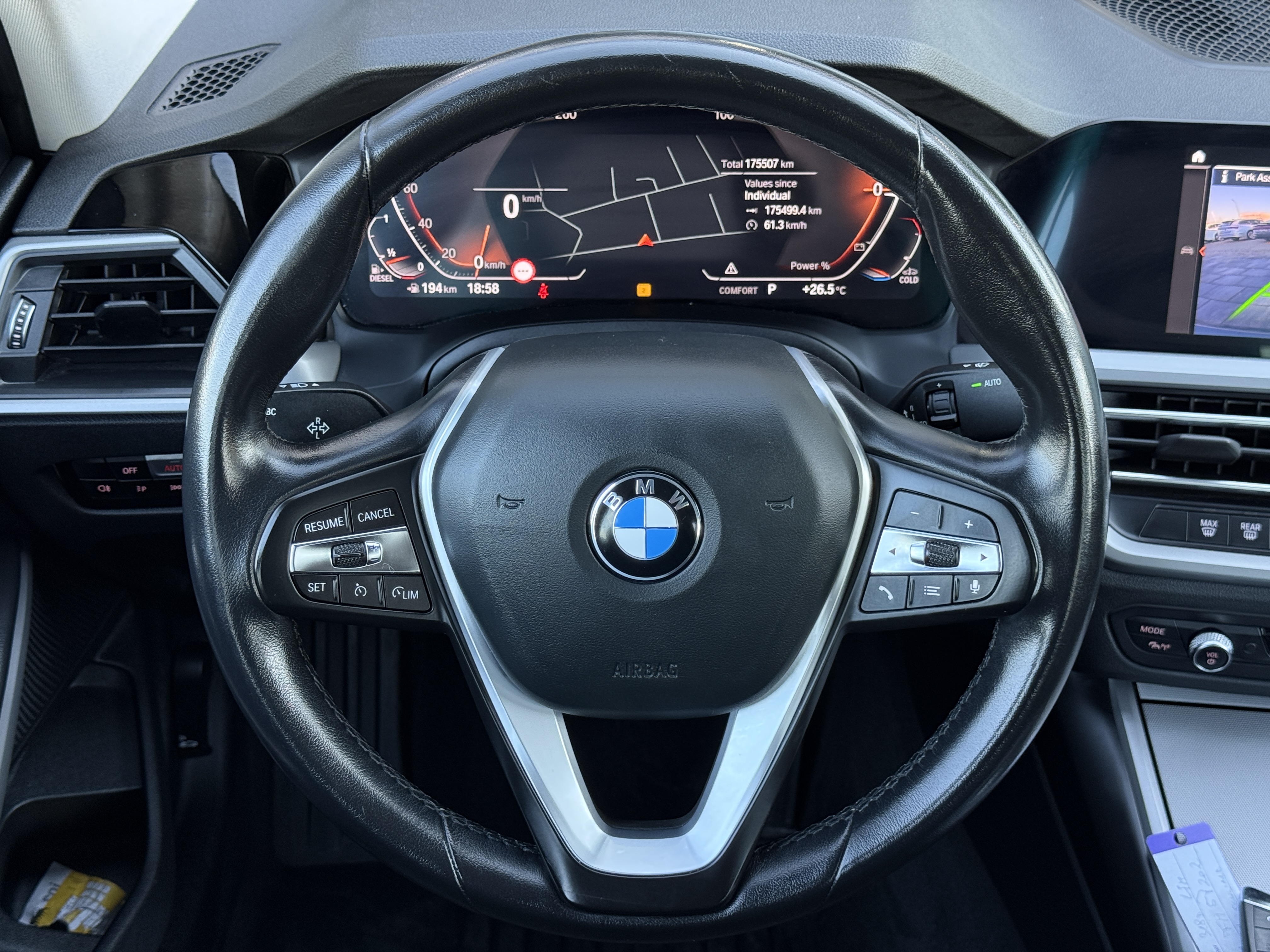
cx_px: 635
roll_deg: +0.3
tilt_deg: -30.4
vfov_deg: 30.3
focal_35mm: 48
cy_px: 476
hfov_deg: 39.7
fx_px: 1761
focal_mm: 6.76
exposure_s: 1/51
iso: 125
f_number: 1.78
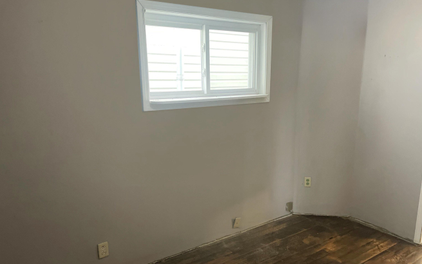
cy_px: 160
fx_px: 322
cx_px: 213
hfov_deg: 66.5
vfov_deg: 44.3
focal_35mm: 28
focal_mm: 4.2
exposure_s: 1/30
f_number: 1.6
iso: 500
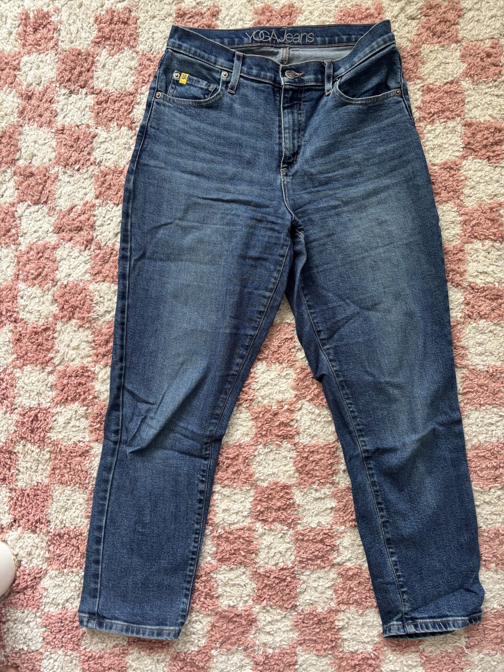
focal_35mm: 26
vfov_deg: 67.3
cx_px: 252
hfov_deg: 53.1
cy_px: 336
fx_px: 505
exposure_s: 1/60
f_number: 1.6
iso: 125
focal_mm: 5.96
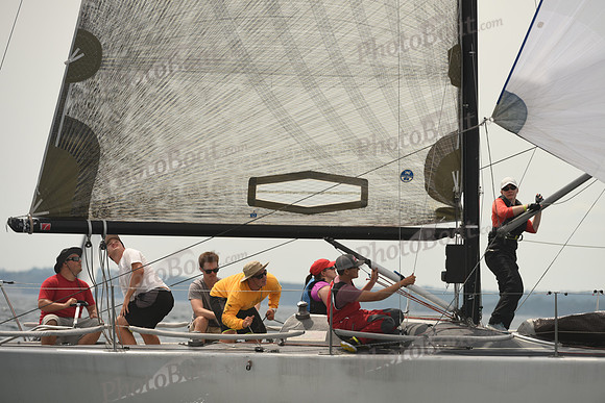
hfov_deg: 6.6
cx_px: 302
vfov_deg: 4.4
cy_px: 202
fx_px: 5211
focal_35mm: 310
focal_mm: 310
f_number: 6.3
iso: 250
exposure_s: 1/1000
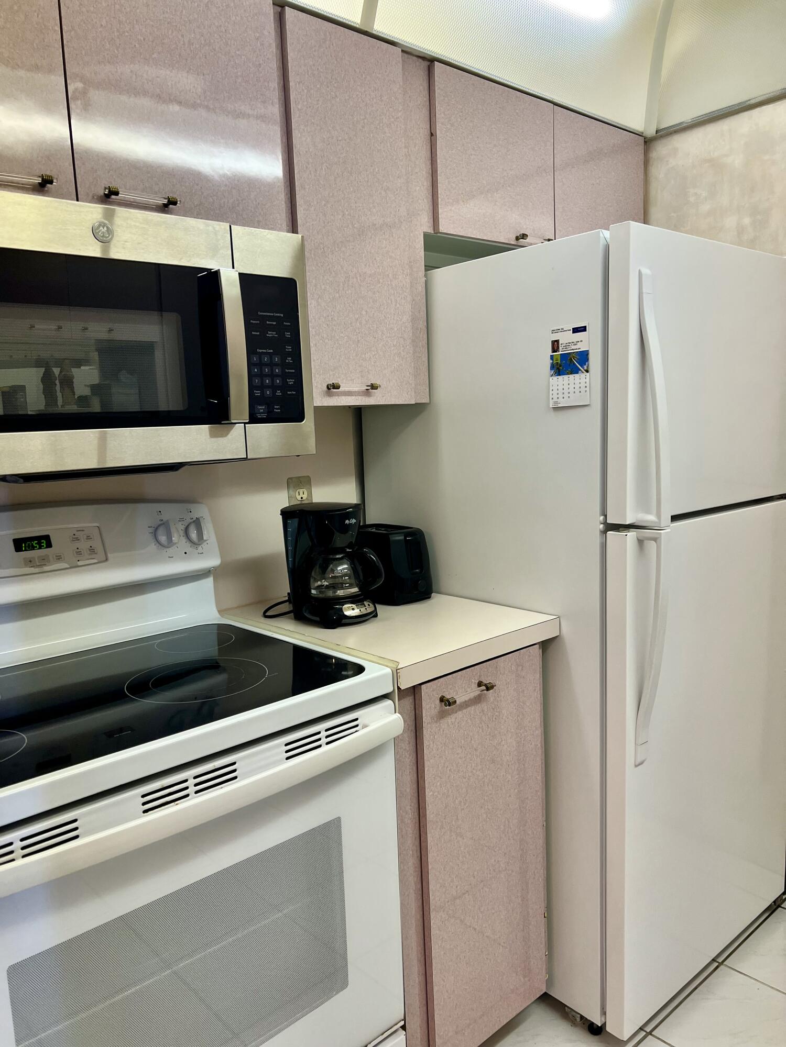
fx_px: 787
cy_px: 524
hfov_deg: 53.1
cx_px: 393
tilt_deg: -6.5
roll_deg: +3.5
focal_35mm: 26
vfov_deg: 67.3
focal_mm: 5.7
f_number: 1.5
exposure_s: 1/120
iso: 125
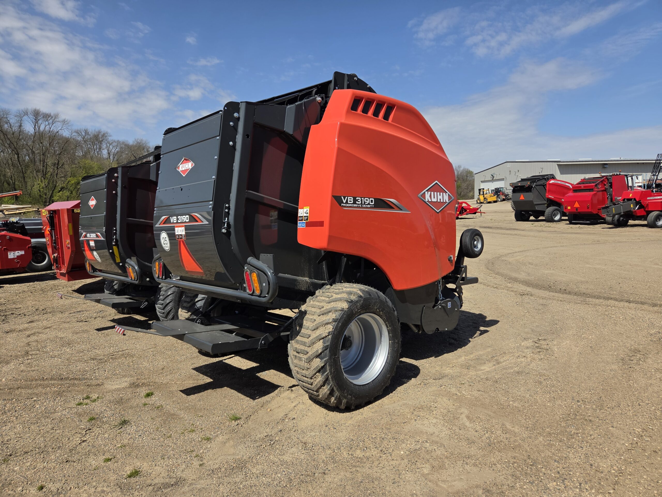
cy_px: 248
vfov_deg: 58.9
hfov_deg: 73.9
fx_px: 440
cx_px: 331
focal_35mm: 23
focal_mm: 5.4
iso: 80
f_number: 1.8
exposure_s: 1/6215
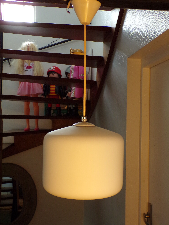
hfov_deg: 29.7
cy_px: 112
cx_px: 84
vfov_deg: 38.9
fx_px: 319
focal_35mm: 49
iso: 200
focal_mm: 8.7
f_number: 3.5
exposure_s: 1/25
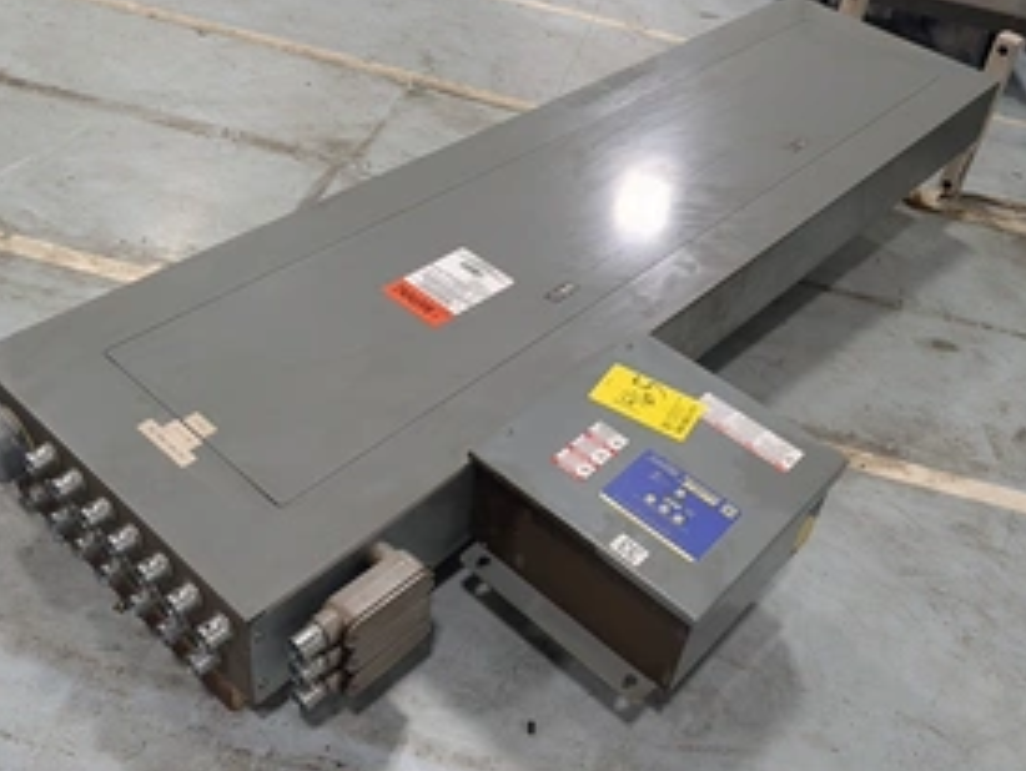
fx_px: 1038
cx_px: 580
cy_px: 279
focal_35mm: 35
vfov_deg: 40.4
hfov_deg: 52.4
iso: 615
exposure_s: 1/1517
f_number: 1.68
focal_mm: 6.9
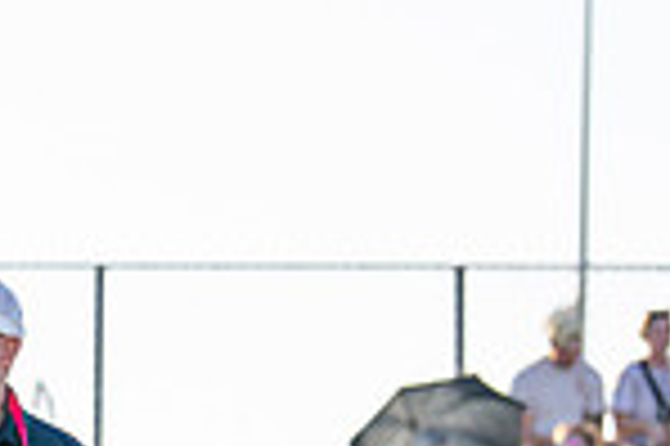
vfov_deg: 3.1
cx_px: -594
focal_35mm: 446
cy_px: 698
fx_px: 8291
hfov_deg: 4.6
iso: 100
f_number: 2.8
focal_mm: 107
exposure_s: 1/640
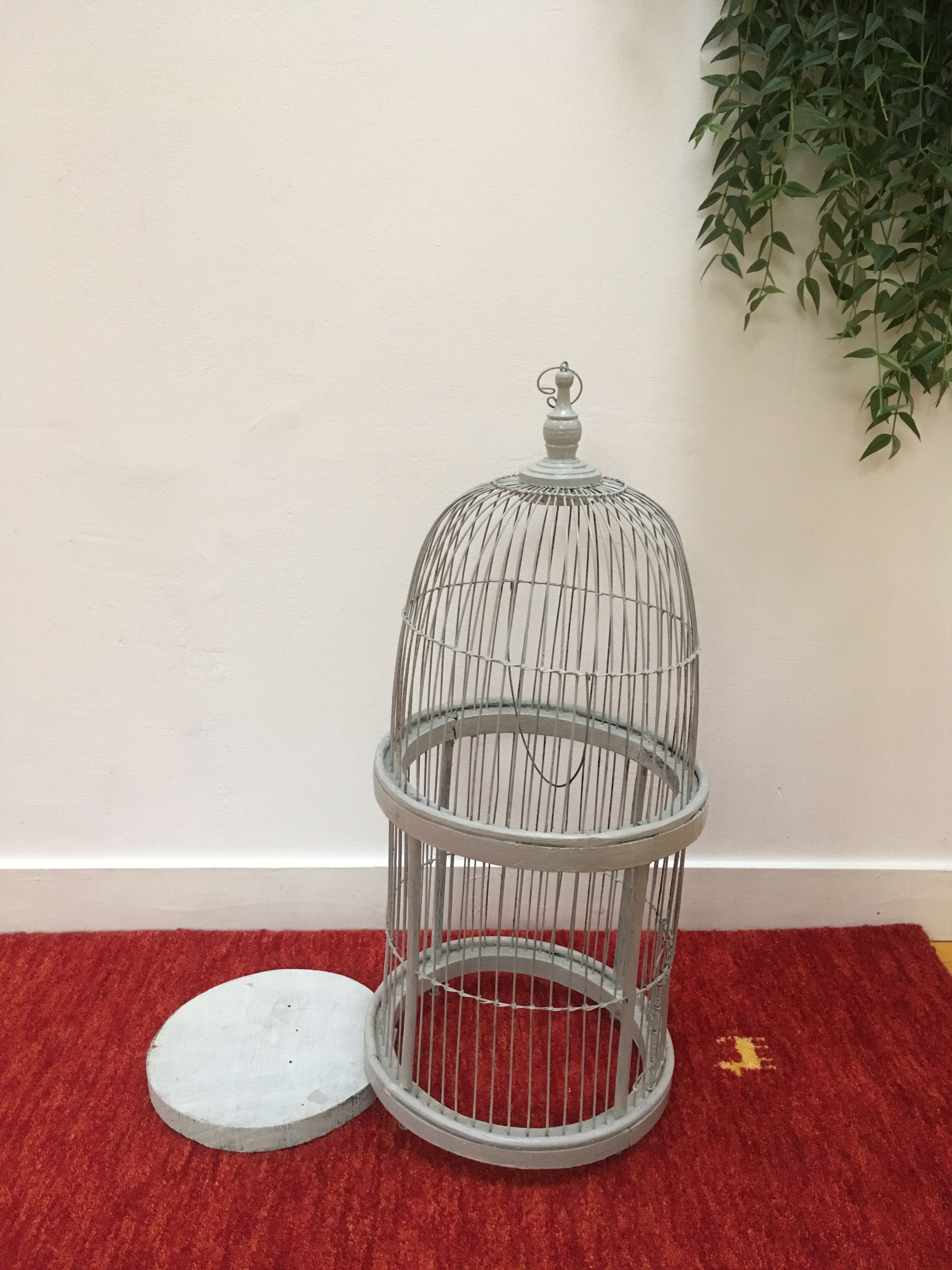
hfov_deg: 48.2
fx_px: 1063
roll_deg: +0.8
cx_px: 476
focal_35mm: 29
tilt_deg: -16.0
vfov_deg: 61.7
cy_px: 635
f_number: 2.2
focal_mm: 4.15
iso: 200
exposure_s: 1/33
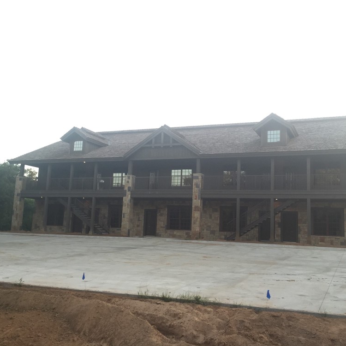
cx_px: 189
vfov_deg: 47.2
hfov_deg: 47.2
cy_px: 172
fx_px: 396
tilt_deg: +9.8
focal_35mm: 35
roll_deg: -2.4
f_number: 2.2
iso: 32
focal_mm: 4.15
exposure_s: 1/60
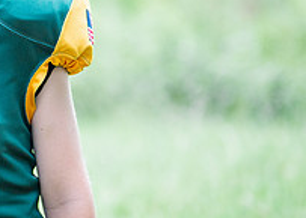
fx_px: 1486
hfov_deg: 11.5
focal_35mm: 171
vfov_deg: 8.4
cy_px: 1
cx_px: -79
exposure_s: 1/1250
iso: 320
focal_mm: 50
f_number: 1.2
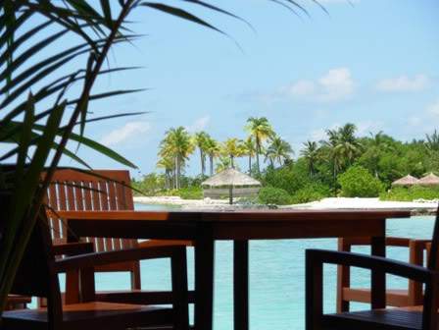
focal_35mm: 122
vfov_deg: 12.1
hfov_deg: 16.1
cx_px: 220
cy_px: 165
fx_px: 1547
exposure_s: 1/627
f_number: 4.3
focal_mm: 20.2
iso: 50
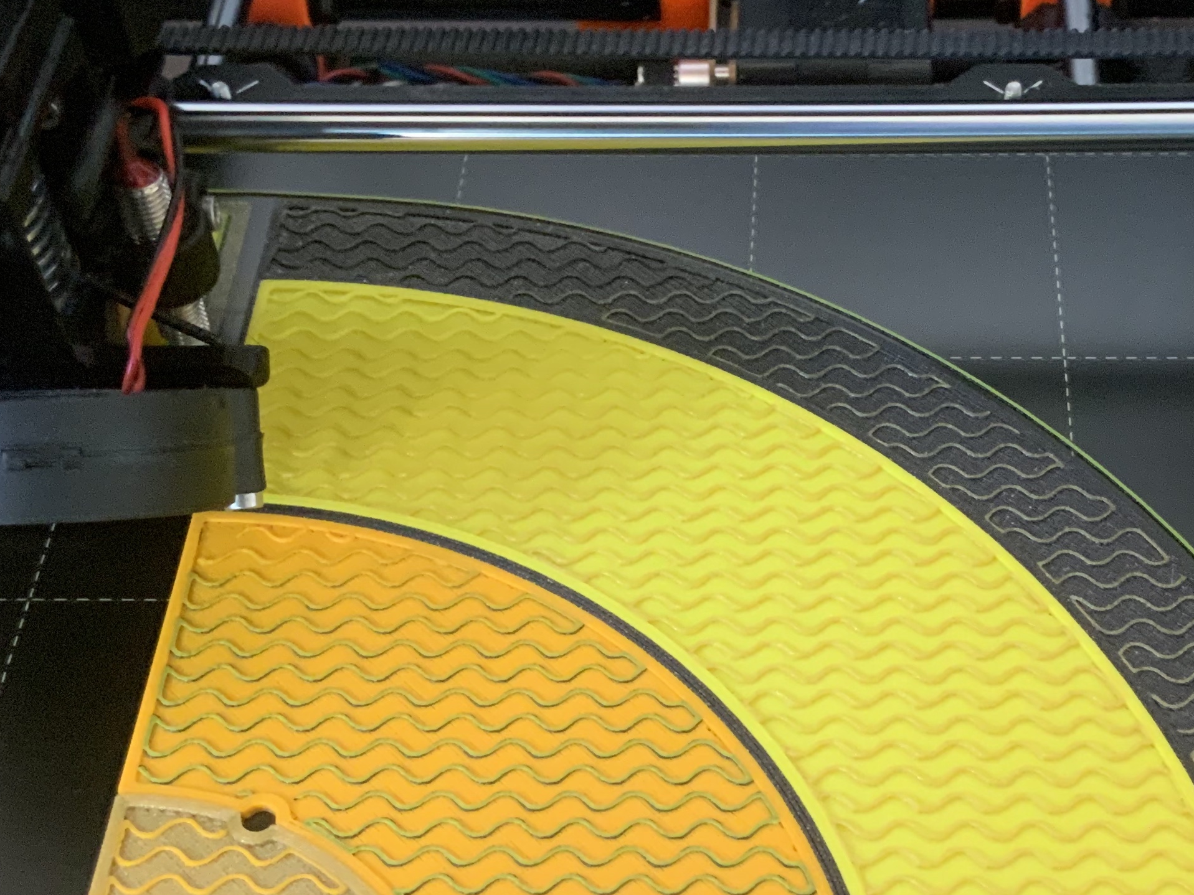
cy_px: 598
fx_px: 2104
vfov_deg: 23.9
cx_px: 808
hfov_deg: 31.4
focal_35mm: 61
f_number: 1.8
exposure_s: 1/60
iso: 250
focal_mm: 3
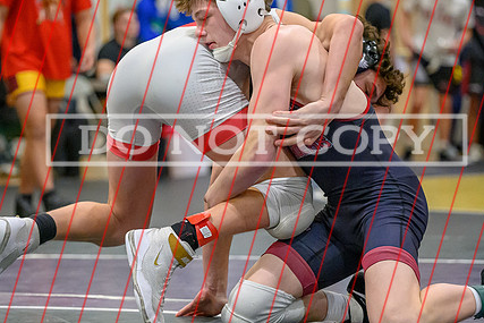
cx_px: 245
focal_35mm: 217
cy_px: 187
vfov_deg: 6.3
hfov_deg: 9.5
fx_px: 2918
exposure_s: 1/800
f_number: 2.8
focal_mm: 110
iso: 8000
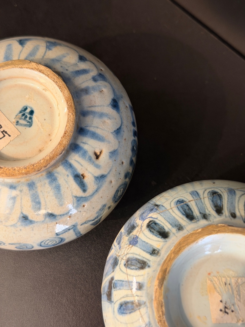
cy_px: 164
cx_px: 122
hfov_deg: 30.3
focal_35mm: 48
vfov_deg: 39.7
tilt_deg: -76.2
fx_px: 453
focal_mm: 6.76
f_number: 1.78
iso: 500
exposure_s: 1/33
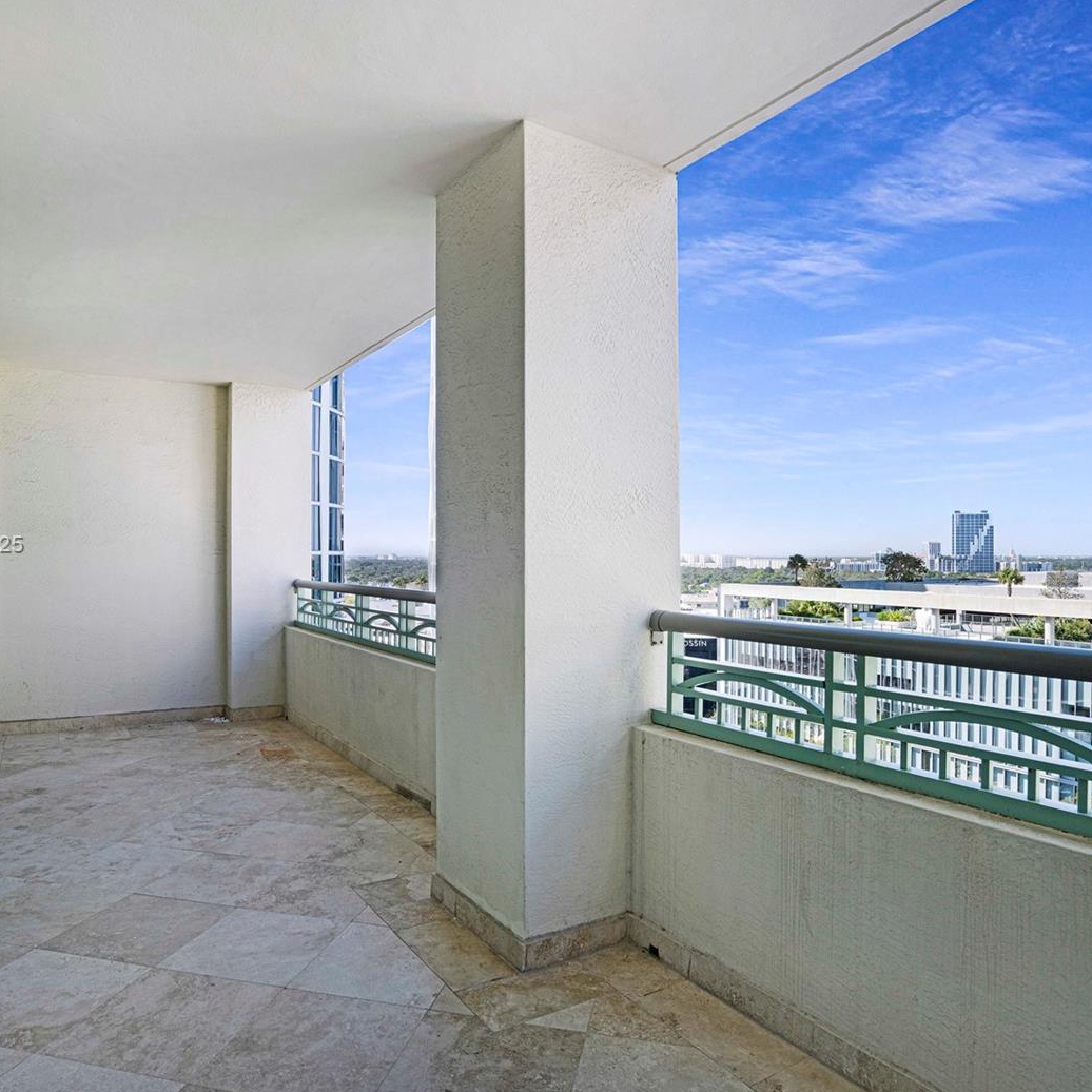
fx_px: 749
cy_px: 546
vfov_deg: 72.1
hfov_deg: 72.1
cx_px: 529
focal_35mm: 21
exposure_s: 1/400
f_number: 8
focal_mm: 16
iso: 400
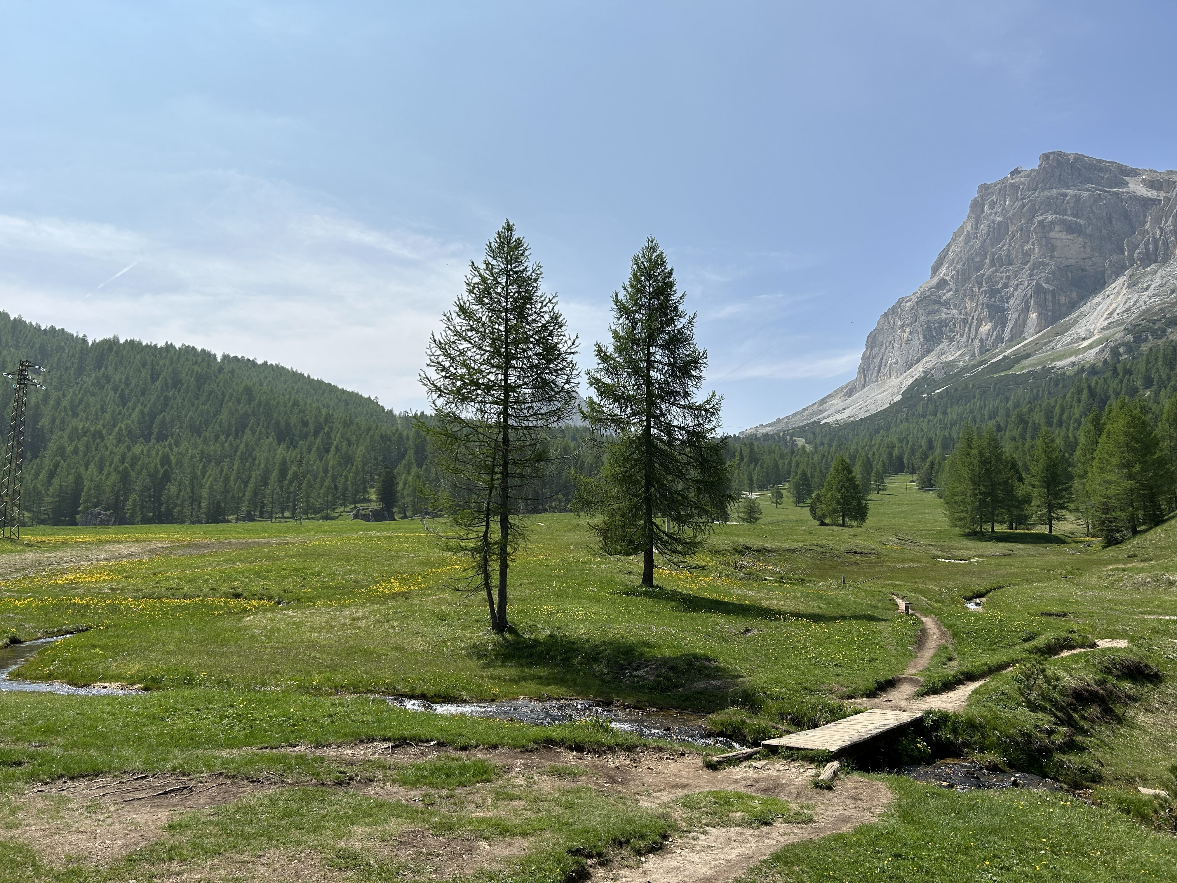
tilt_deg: +6.5
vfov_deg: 53.1
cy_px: 442
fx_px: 884
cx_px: 588
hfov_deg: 67.3
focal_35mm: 26
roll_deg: -0.5
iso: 50
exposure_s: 1/6579
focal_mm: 5.7
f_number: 1.5
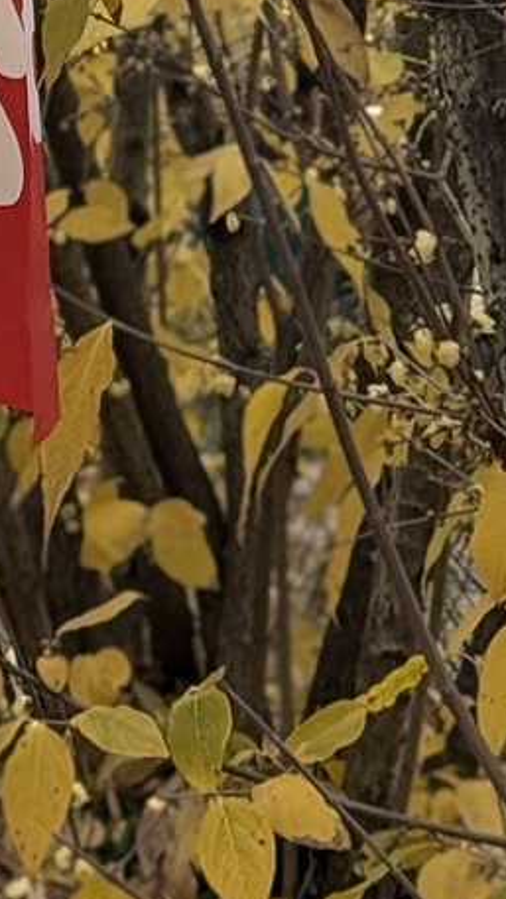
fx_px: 5463
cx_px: -868
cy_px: -1054
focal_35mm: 229
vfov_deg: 8.8
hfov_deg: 5.1
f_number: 1.78
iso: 80
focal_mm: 6.76
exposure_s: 1/570
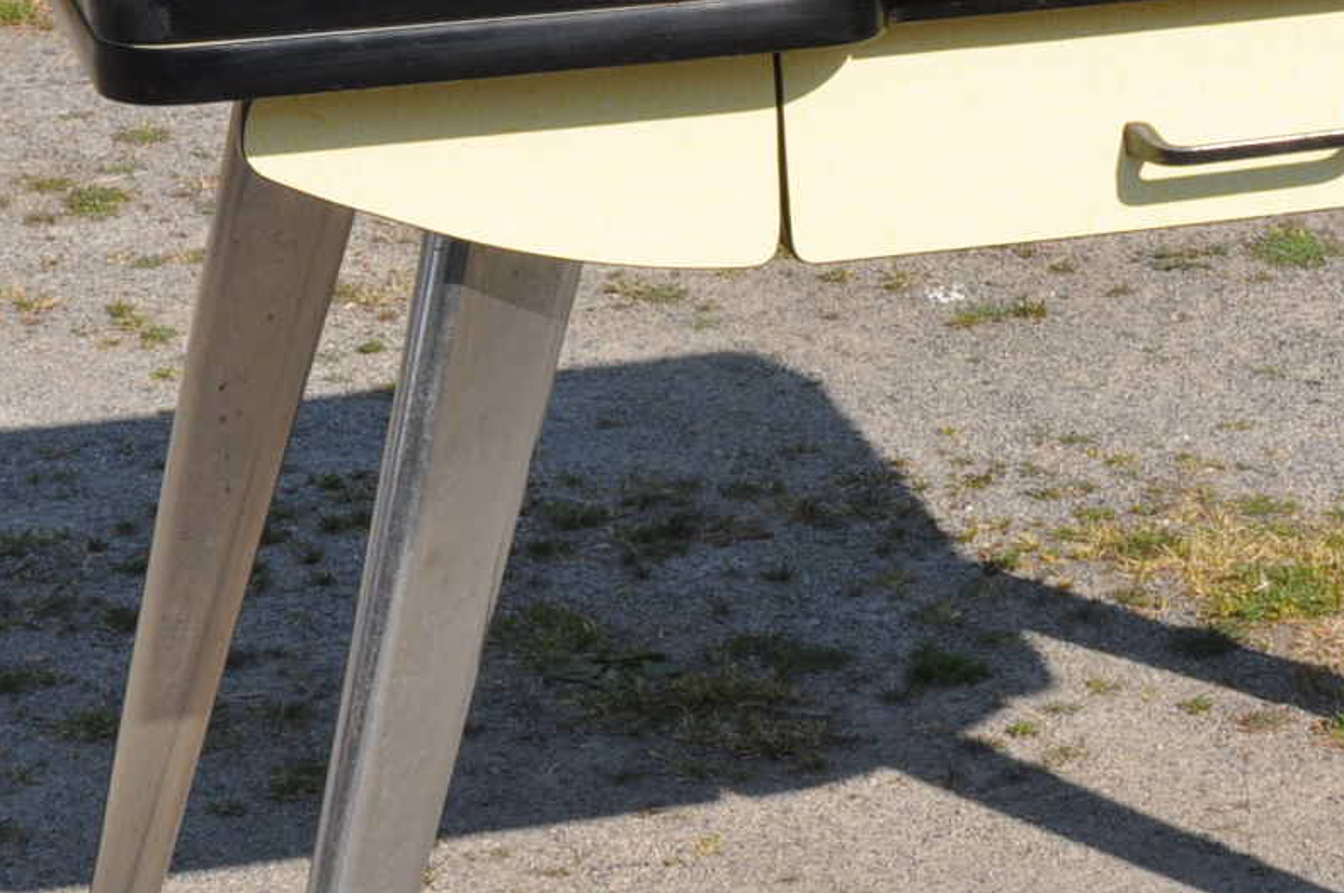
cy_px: 488
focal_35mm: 171
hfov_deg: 12.0
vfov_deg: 8.0
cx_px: 1060
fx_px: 6377
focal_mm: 42
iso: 400
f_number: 16
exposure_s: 1/250
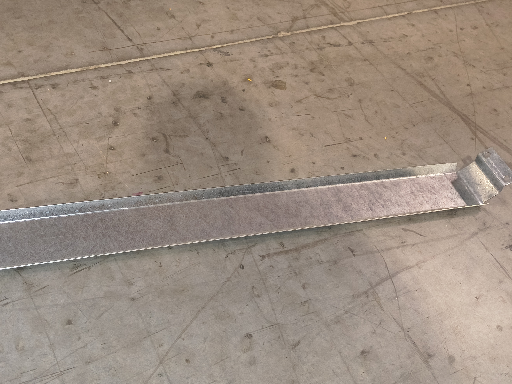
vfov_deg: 36.8
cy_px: 217
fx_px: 577
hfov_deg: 46.7
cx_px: 152
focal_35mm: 39
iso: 1658
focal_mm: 4.68
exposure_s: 1/50
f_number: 1.7
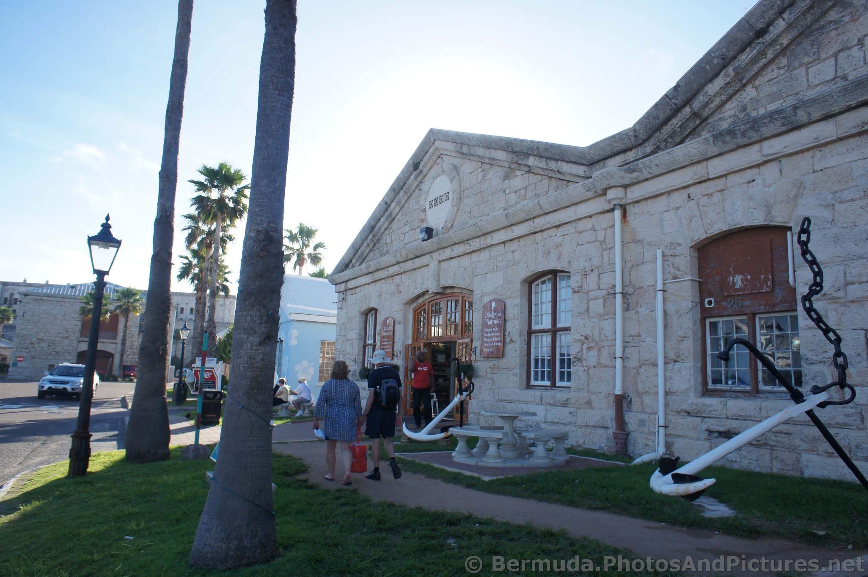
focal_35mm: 24
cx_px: 434
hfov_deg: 73.8
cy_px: 288
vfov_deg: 53.0
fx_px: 578
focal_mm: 16
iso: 200
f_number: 6.3
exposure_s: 1/400
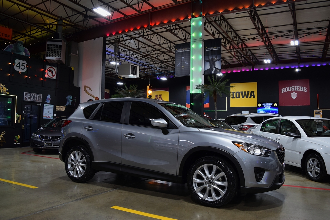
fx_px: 248
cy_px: 110
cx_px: 165
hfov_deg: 67.4
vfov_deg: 47.9
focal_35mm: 27
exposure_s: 1/60
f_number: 4
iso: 500
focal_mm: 18
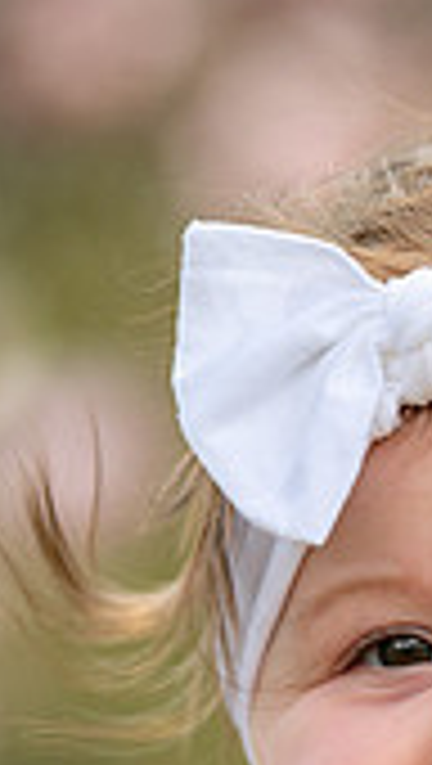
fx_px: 10517
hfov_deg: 2.4
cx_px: 576
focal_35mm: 518
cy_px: 814
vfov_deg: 4.2
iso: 320
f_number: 2.8
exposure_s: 1/1250
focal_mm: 145
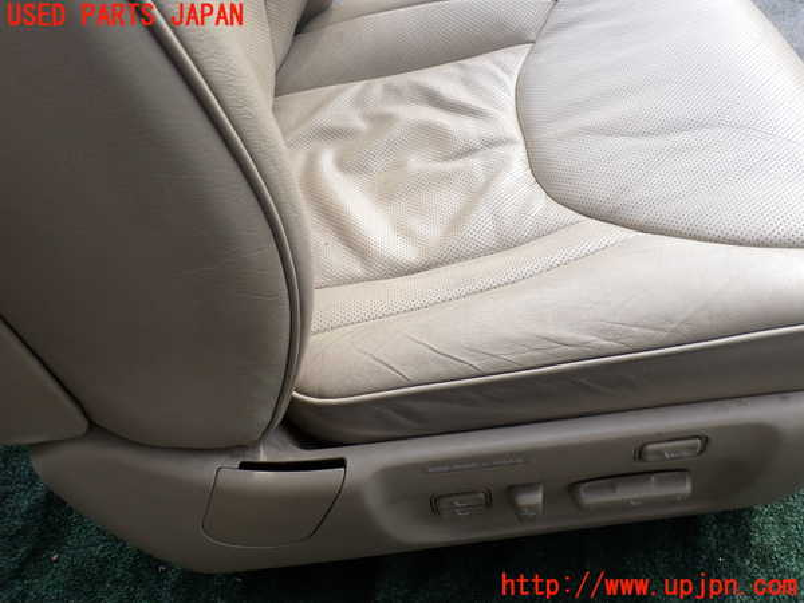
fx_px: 697
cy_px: 302
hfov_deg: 60.0
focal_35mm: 30
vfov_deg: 46.8
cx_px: 402
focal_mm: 5.4
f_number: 3.2
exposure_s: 1/400
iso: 100
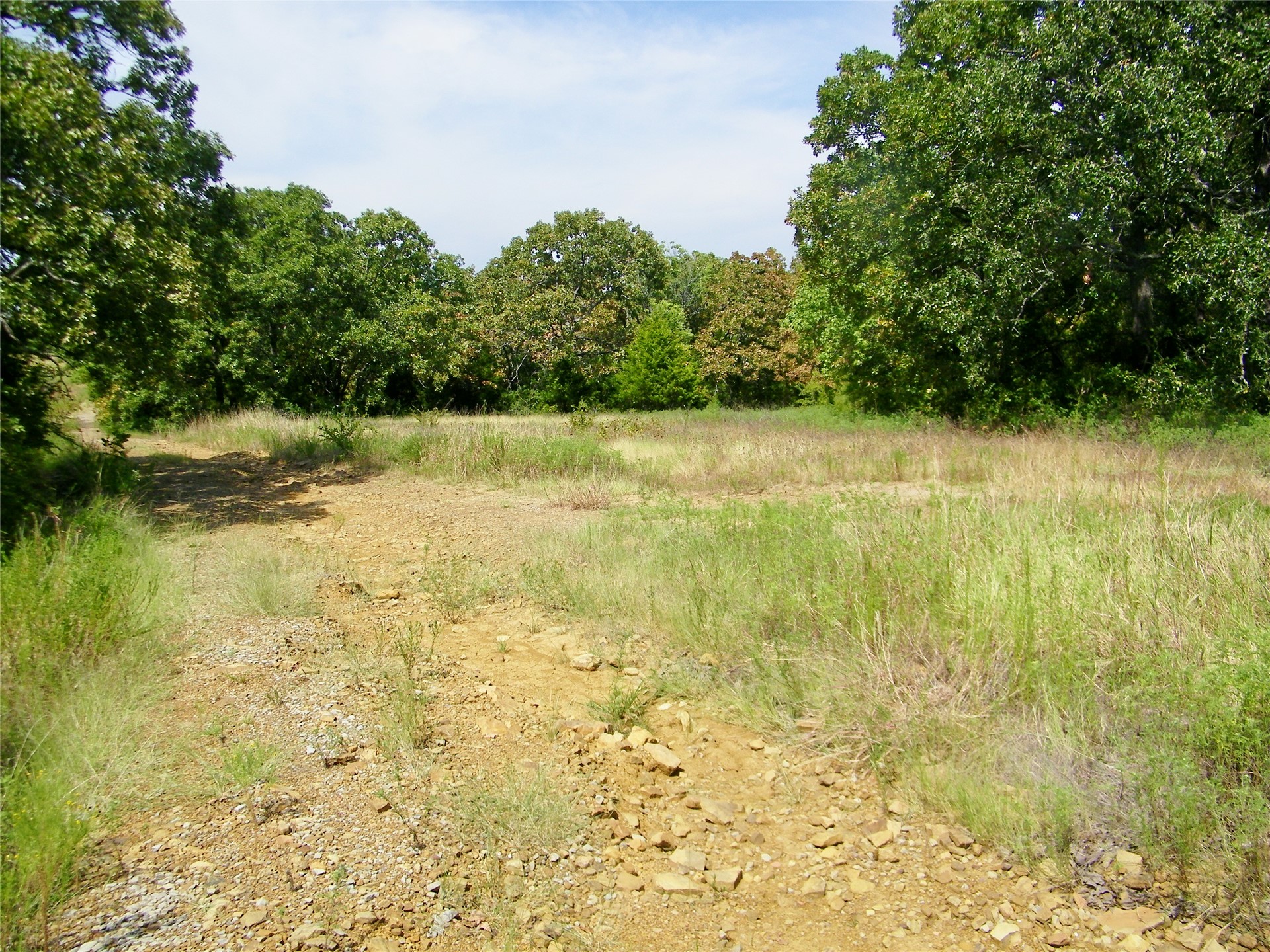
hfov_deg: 63.4
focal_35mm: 28
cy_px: 476
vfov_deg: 49.7
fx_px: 1027
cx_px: 635
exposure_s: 1/250
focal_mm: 5
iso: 80
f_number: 7
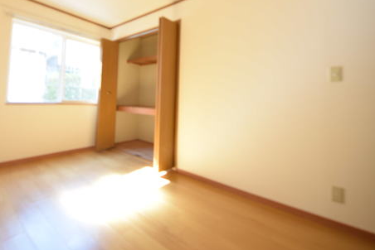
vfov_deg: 68.9
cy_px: 87
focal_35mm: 17
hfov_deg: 91.7
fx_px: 177
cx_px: 145
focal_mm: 8
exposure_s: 1/13
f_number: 4.5
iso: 200
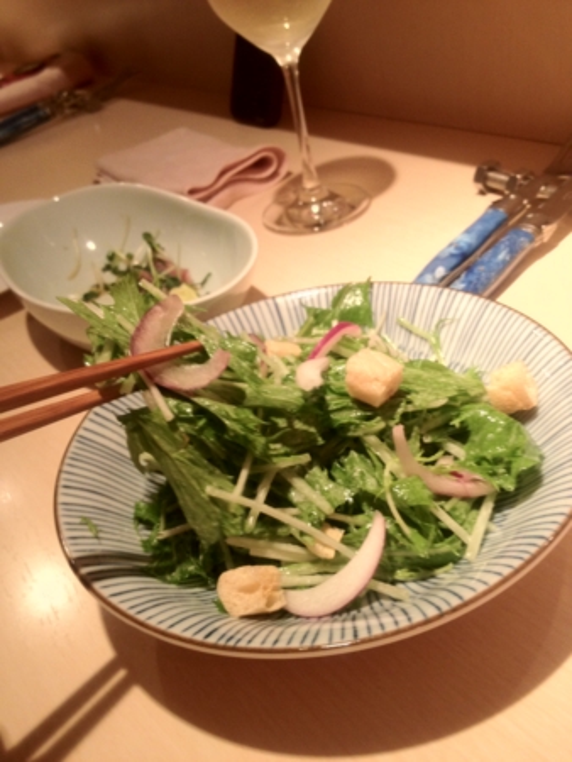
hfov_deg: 40.7
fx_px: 770
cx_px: 286
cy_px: 381
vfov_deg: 52.6
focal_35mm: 35
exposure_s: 1/20
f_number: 2.4
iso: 125
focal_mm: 4.28
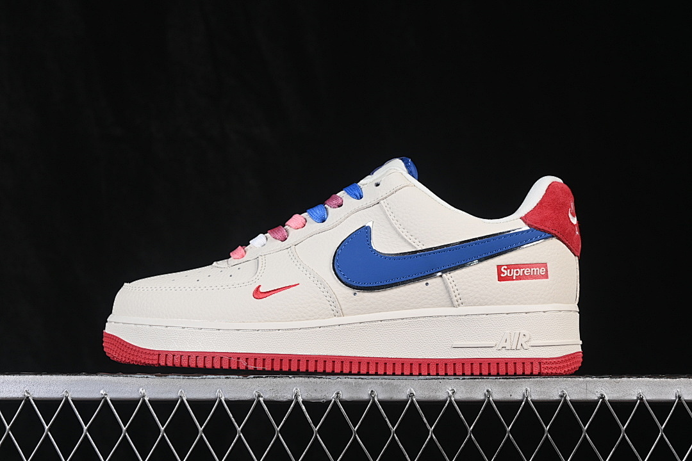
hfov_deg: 27.0
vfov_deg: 18.2
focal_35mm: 75
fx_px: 1442
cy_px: 230
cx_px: 346
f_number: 8
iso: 160
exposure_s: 1/80
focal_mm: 50
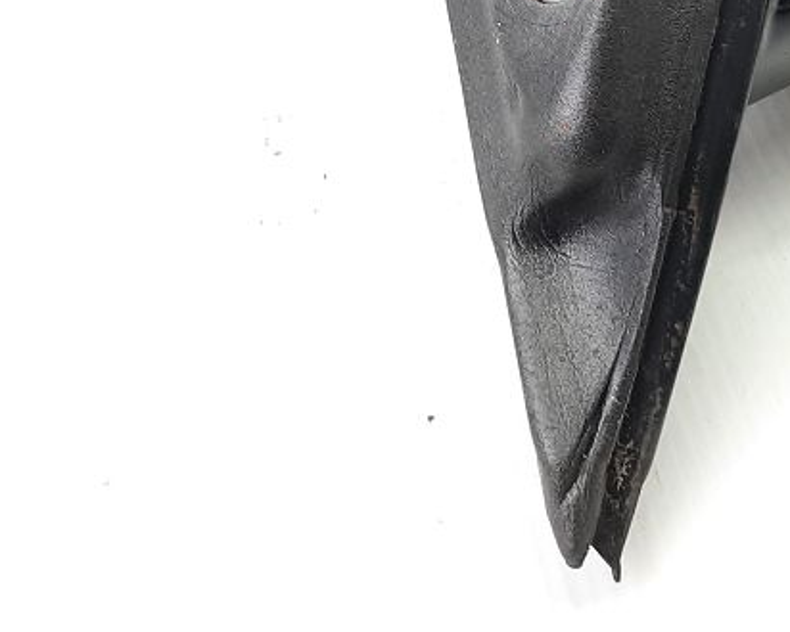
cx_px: 554
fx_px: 1661
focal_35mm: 71
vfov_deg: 20.1
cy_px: -149
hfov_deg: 26.5
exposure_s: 1/50
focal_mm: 4.6
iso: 100
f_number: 2
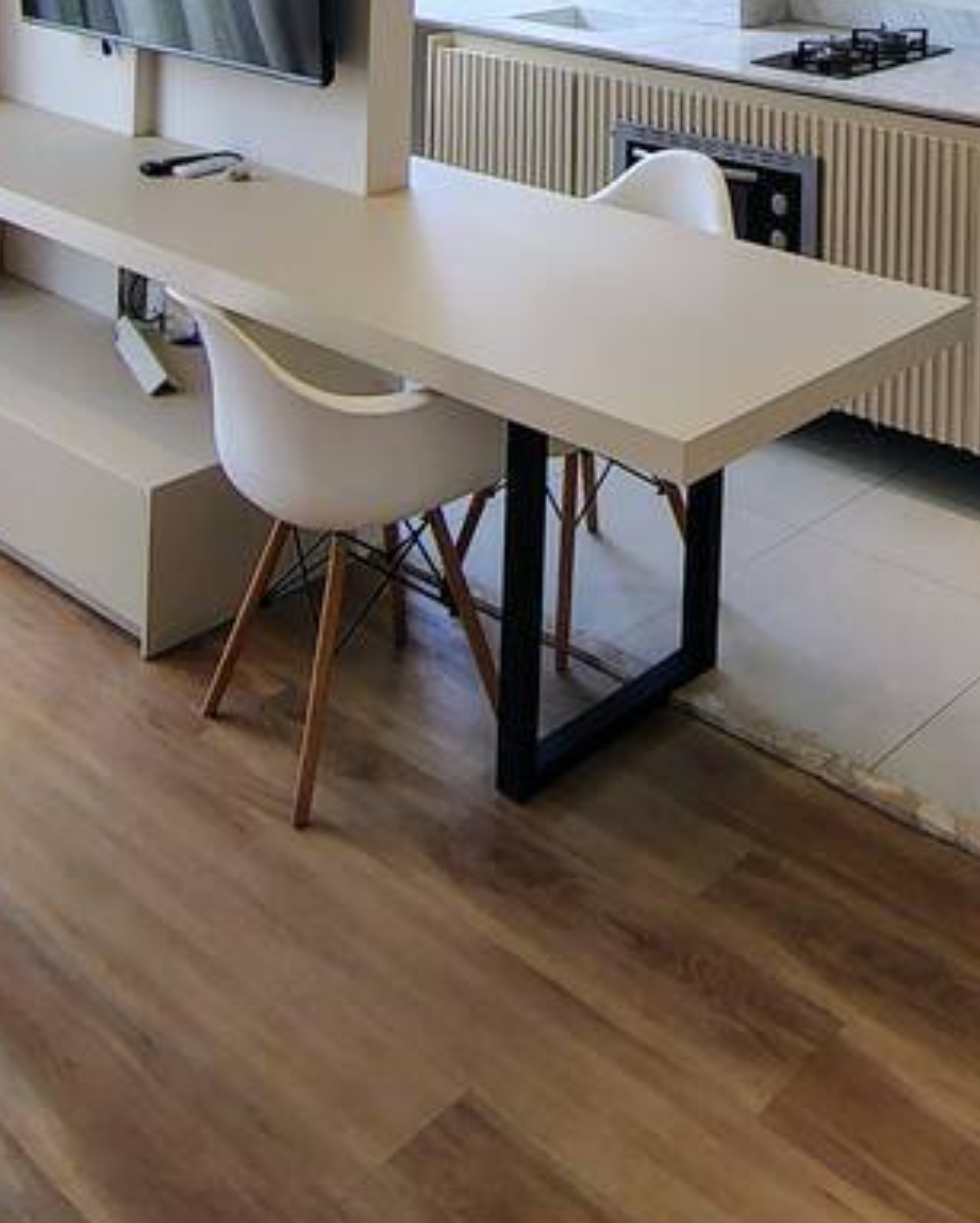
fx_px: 1593
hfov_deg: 32.8
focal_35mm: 44
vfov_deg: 33.3
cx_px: 843
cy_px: -284
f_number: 2.2
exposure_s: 1/60
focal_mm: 2.13
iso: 246
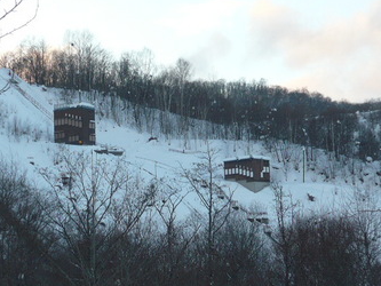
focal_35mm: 111
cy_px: 165
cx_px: 146
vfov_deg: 13.3
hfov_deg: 17.7
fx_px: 1222
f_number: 3.4
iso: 100
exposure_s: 1/100
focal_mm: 9.1
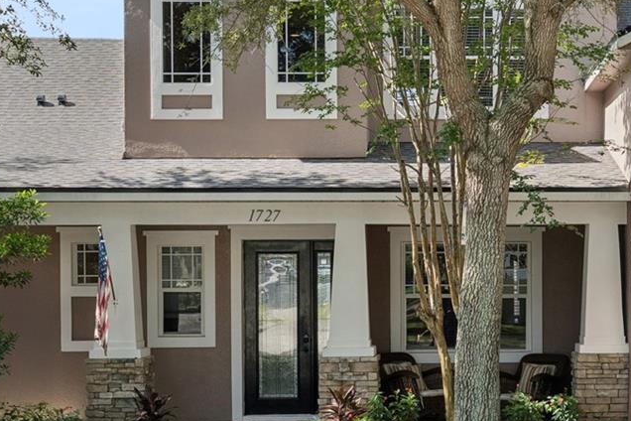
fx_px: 1542
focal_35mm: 88
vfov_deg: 15.5
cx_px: 499
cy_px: 302
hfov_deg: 22.8
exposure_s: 1/125
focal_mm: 35
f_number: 9
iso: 400
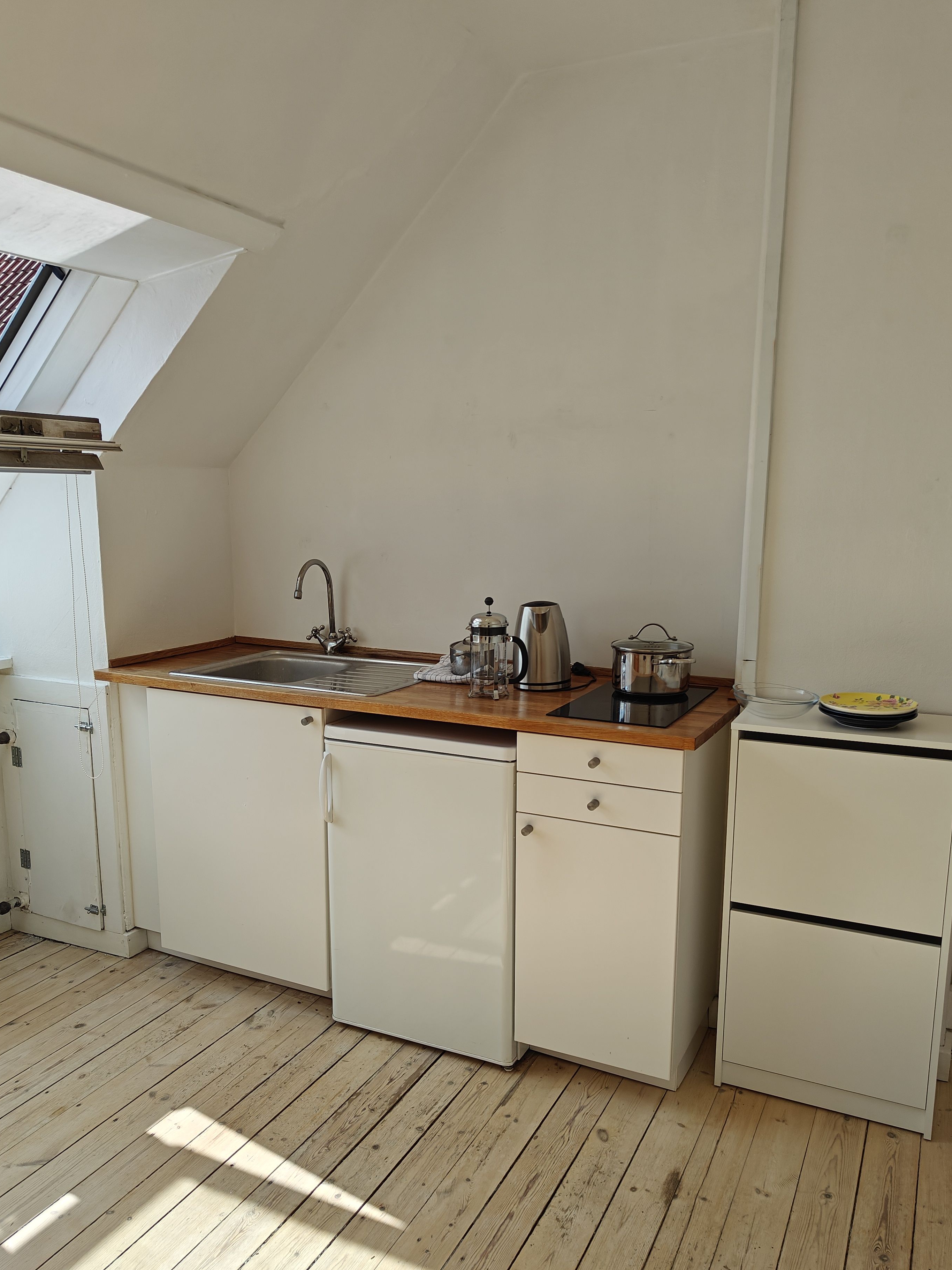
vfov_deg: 65.2
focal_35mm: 27
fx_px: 990
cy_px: 690
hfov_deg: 51.4
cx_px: 464
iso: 64
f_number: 1.8
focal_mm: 5.59
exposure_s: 1/1938
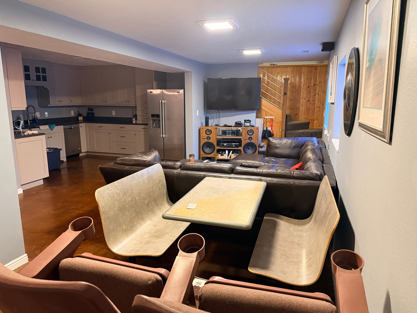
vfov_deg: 54.9
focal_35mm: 25
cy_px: 159
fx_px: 301
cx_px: 205
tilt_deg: -10.6
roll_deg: -0.1
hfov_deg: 69.4
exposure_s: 1/40
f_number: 1.78
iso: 800
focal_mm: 6.76
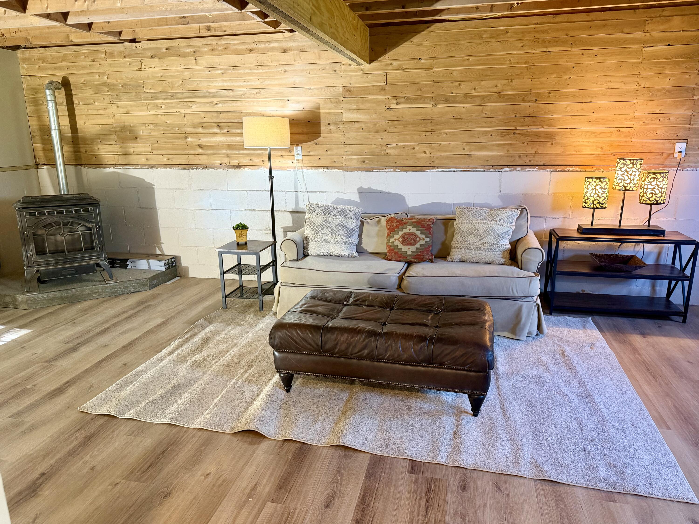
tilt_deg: -14.7
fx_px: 485
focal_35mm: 24
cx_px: 350
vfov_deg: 56.8
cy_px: 262
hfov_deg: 71.6
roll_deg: +1.0
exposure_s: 1/60
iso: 400
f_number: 1.78
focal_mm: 6.76
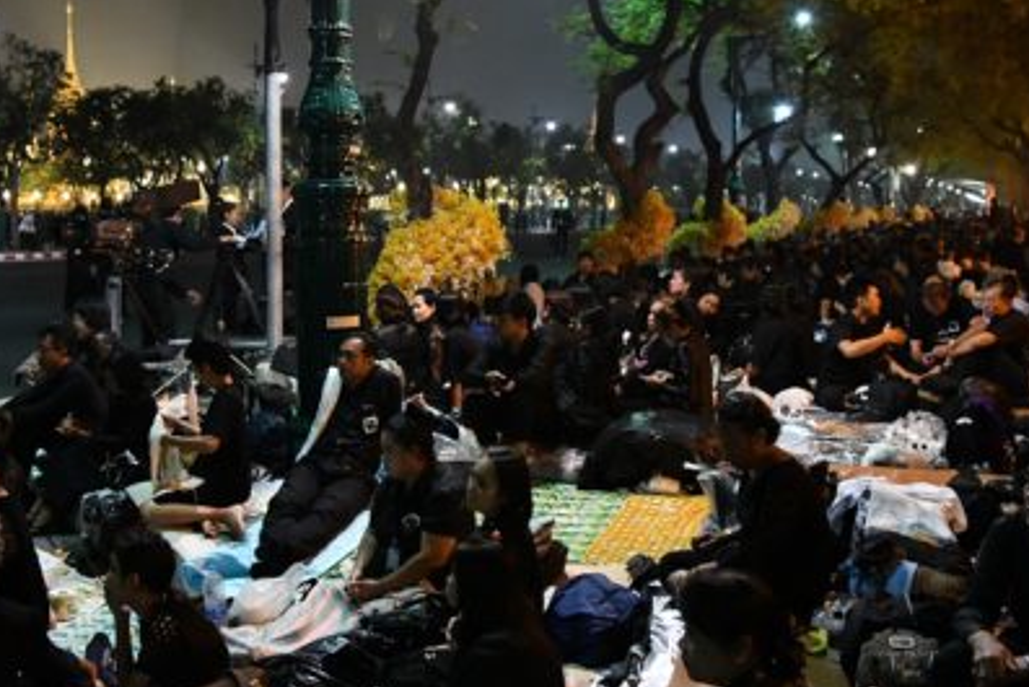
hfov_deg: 44.1
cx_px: 389
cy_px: 289
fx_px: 1258
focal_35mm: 44
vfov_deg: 30.5
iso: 5000
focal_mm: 24
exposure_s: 1/60
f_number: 4
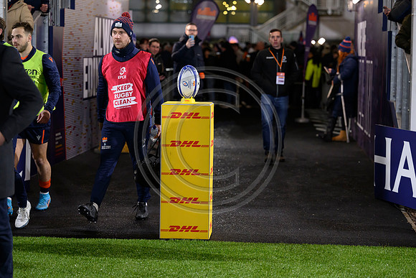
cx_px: 208
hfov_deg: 20.4
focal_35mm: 100
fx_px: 1156
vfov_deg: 13.7
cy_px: 139
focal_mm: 100
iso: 4000
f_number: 3.2
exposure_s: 1/400
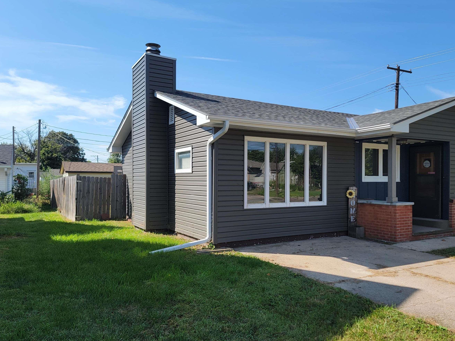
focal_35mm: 28
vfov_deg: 49.7
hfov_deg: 63.3
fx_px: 368
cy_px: 176
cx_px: 247
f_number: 1.8
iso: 16
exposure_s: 1/714
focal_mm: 6.7
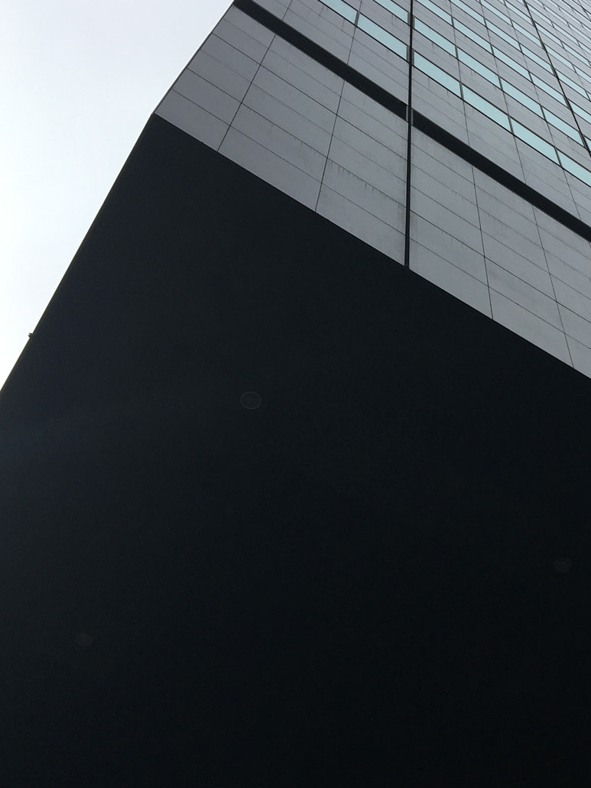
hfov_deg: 31.7
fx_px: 1025
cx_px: 428
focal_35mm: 45
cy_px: 402
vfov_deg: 42.1
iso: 25
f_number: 2.2
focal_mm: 4.15
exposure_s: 1/1425
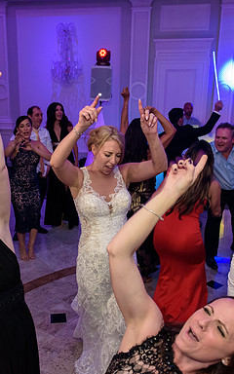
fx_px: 378
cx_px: 80
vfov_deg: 52.7
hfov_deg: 34.2
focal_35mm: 37
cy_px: 187
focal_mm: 24
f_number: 3.2
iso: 3200
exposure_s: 1/125
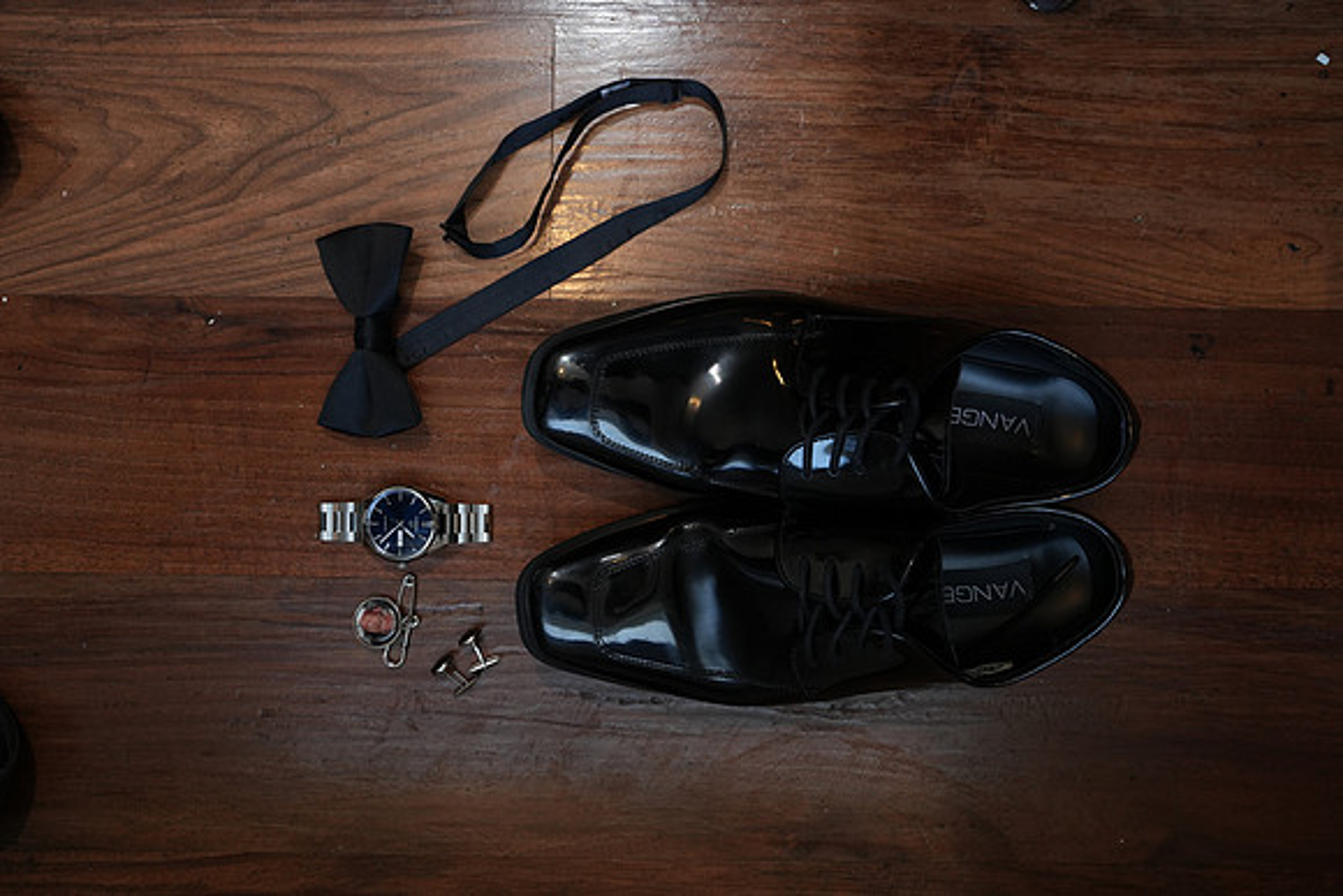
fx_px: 1157
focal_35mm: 31
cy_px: 448
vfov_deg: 42.3
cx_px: 672
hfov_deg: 60.3
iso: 1000
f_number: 4
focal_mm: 31
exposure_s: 1/200
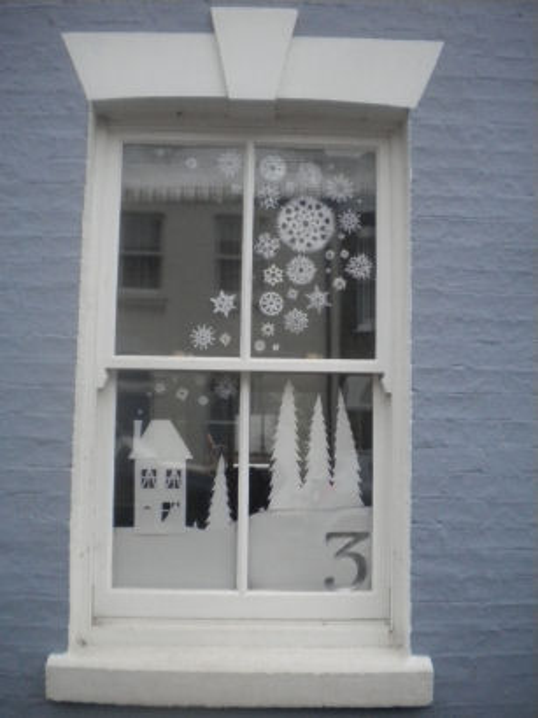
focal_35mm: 35
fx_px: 726
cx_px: 269
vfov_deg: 52.7
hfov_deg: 40.7
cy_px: 359
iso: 400
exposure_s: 1/488
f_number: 3.1
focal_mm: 6.3
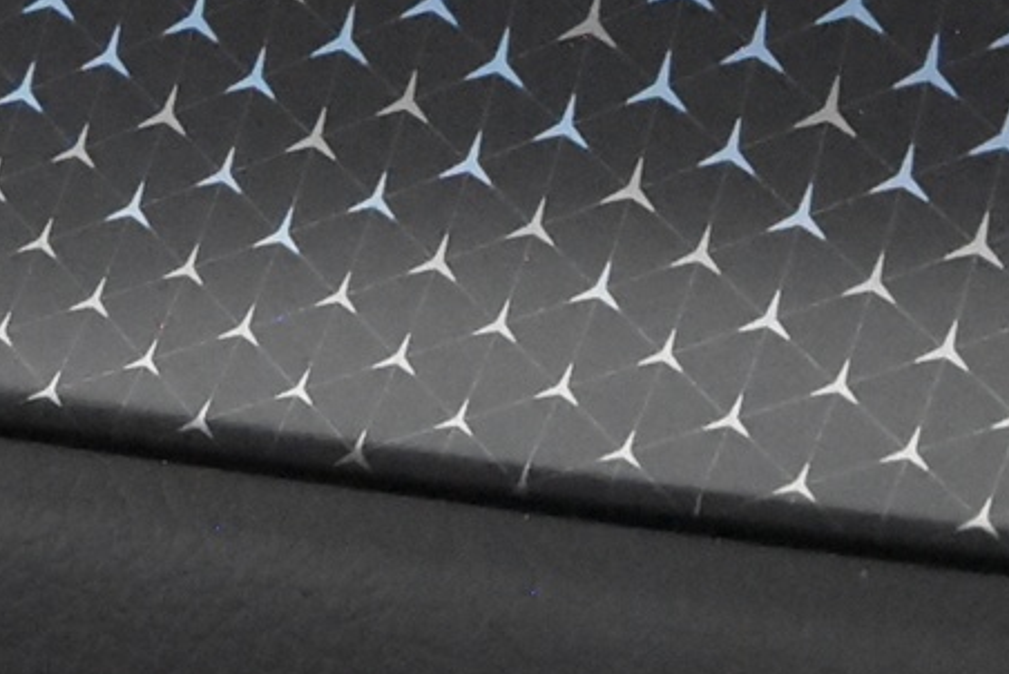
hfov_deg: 12.4
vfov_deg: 8.2
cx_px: 455
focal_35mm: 166
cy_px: -146
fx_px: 4655
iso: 7200
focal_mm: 20
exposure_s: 1/60
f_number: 5.6
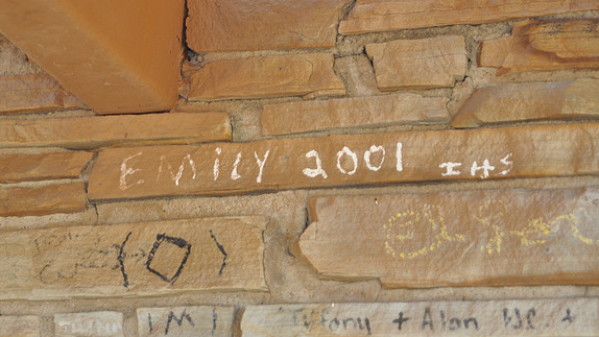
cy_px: 182
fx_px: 1763
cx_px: 300
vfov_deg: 10.9
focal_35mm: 111
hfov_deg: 19.3
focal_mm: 70
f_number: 2.8
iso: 640
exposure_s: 1/125
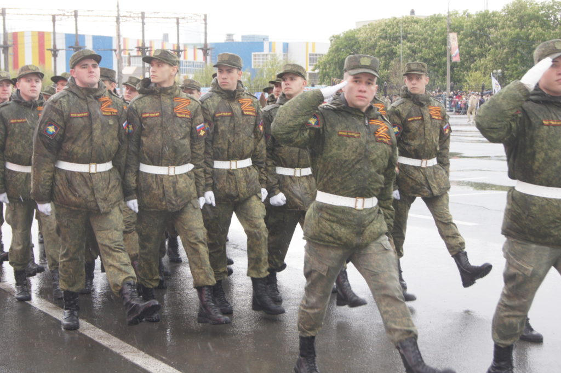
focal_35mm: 68
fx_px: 1051
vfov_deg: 20.1
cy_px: 186
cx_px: 280
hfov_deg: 29.9
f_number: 8
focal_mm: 45
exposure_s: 1/160
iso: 200
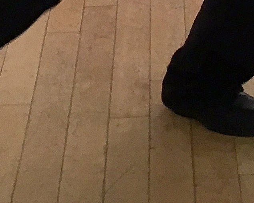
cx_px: 192
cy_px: -365
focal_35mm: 180
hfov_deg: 10.7
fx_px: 1353
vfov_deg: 7.7
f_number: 2.2
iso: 100
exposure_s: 1/33
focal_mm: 4.15
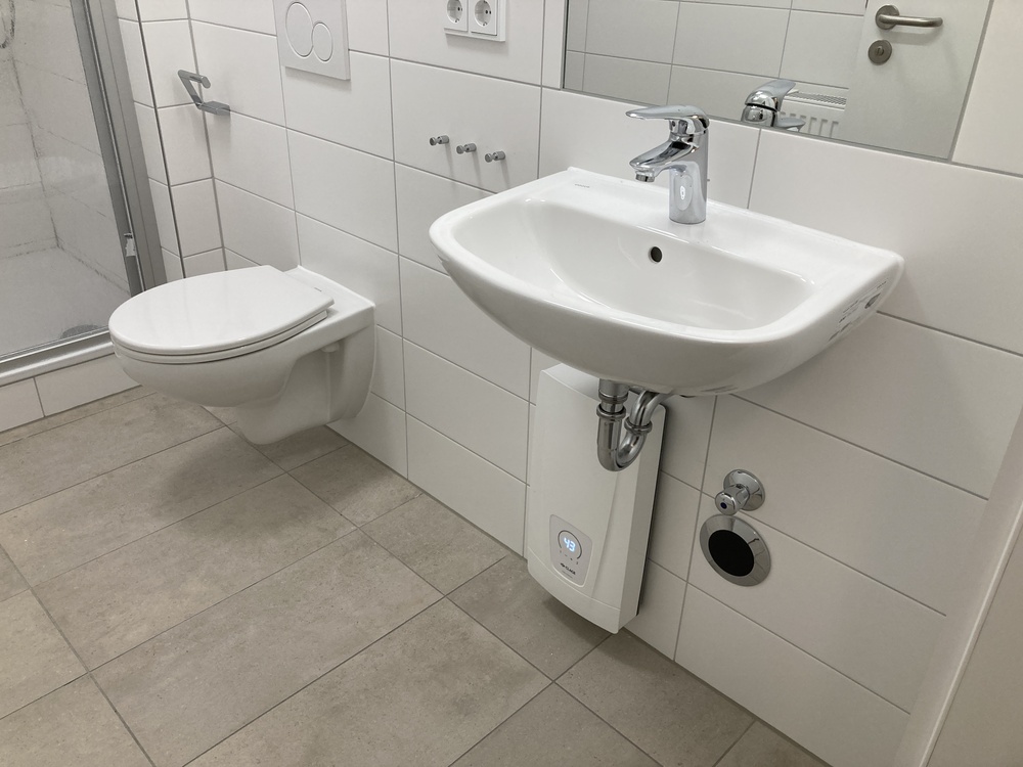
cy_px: 384
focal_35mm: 28
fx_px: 827
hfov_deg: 63.4
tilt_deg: -27.7
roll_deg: -2.0
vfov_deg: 49.7
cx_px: 512
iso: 80
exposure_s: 1/100
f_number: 1.8
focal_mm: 3.99
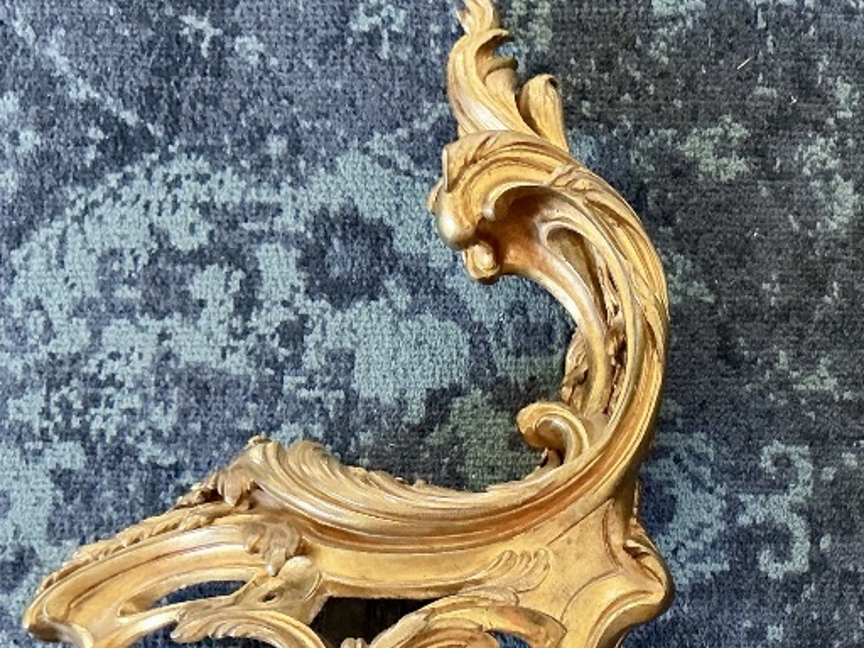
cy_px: 584
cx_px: 881
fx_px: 1697
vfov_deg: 21.1
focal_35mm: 68
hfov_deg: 26.9
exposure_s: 1/40
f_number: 1.8
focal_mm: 3
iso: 200
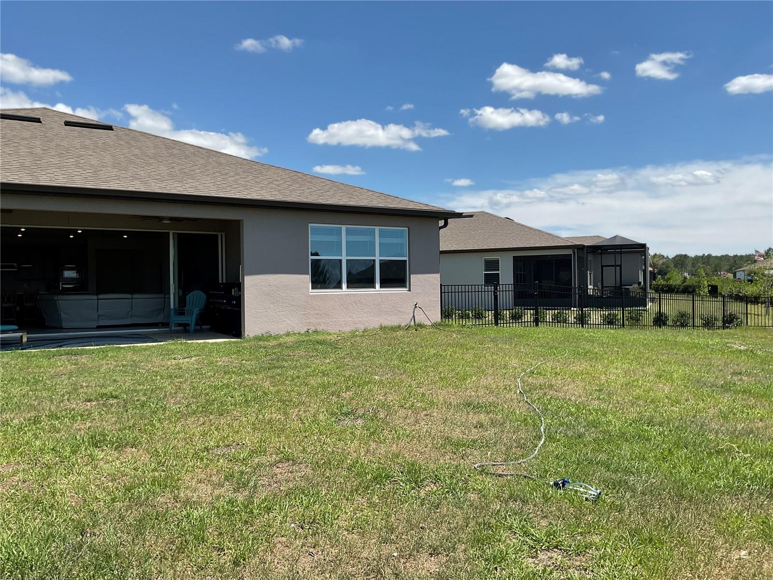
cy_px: 290
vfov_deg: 48.2
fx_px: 648
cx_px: 386
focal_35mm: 29
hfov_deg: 61.7
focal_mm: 3
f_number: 1.8
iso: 16
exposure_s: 1/1912
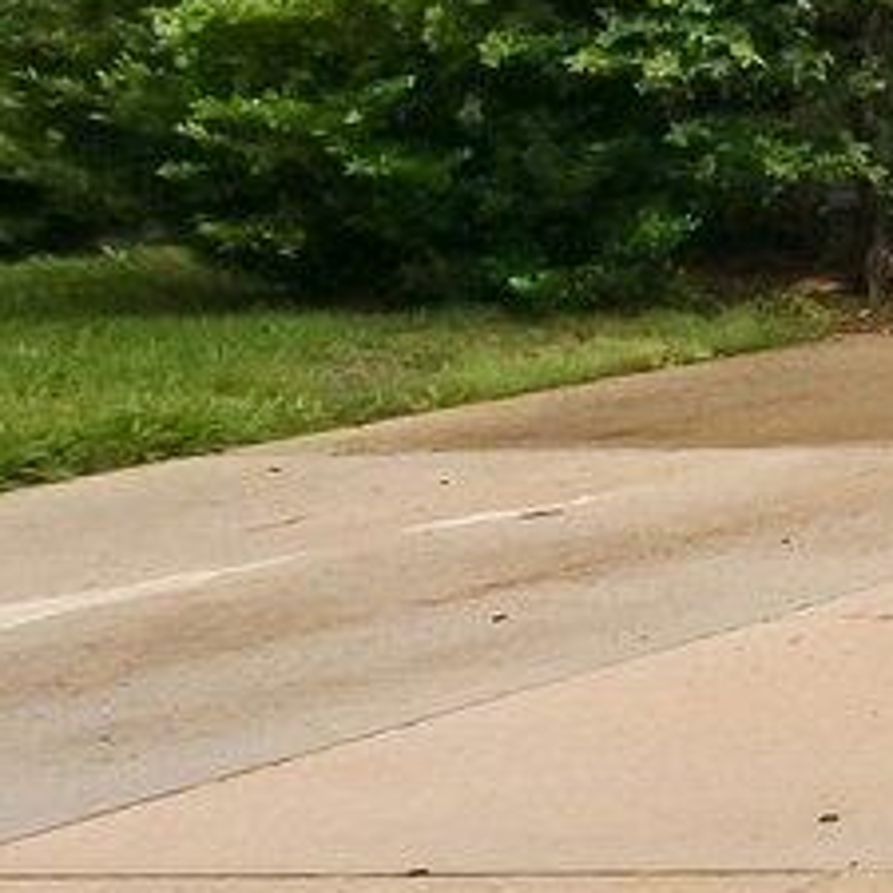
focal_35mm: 116
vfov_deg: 14.6
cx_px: 3481
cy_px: -129
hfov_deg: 8.4
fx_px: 3386
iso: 400
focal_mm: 15
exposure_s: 1/20
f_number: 11
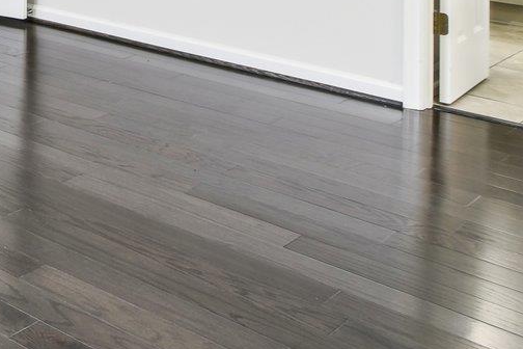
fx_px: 886
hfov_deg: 22.5
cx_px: -373
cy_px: -235
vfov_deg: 18.5
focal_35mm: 61
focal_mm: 15
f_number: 8
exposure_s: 1/15
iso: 100
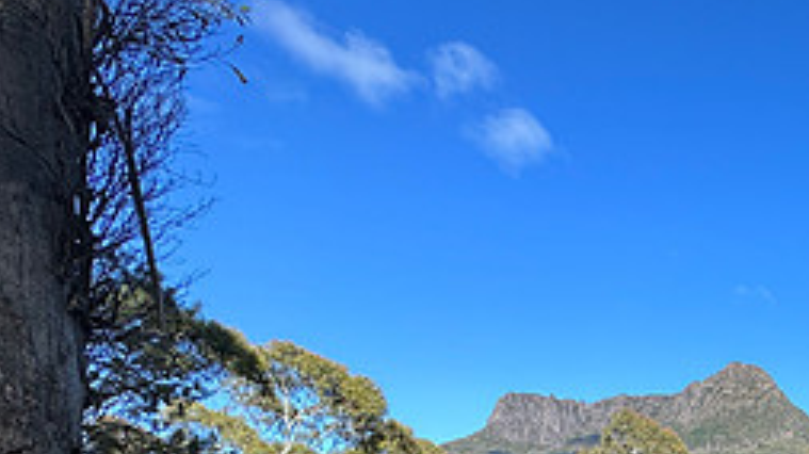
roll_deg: +0.7
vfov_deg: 27.1
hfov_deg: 42.6
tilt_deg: -2.9
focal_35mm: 35
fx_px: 750
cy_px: 619
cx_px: 915
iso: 40
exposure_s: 1/687
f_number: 2.2
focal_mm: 2.22
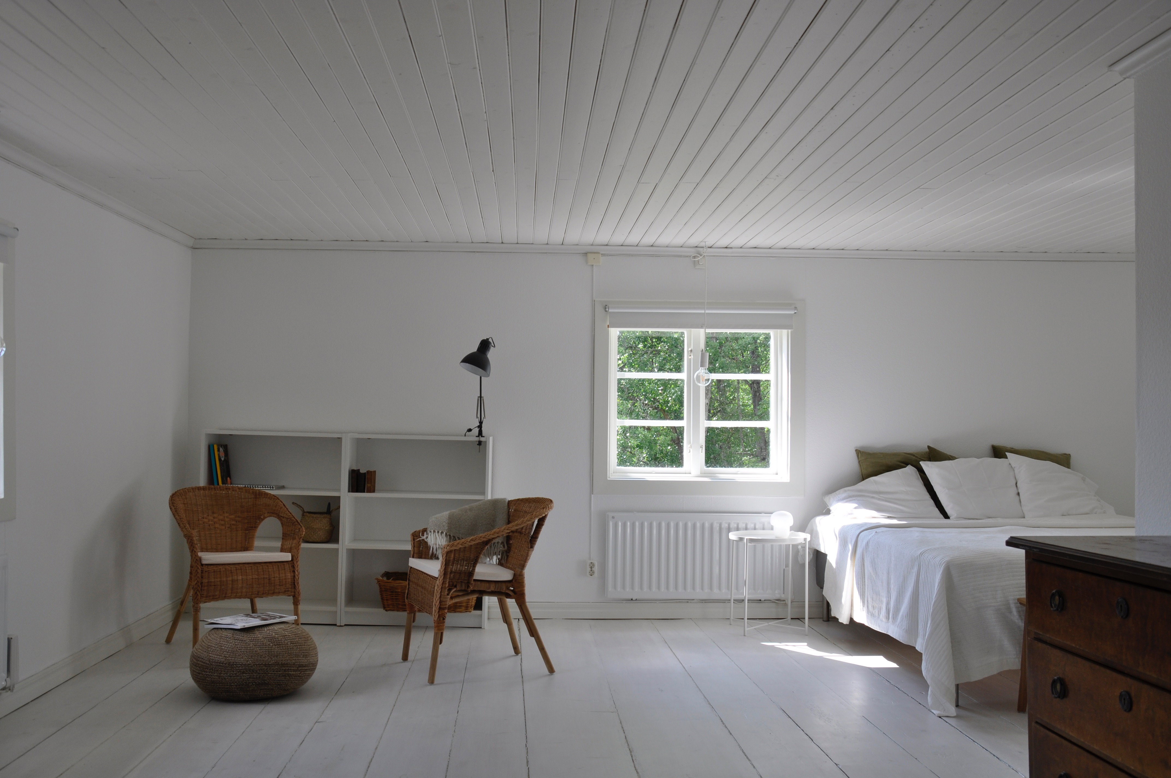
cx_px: 586
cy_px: 389
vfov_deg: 39.9
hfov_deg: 57.3
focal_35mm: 33
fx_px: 1072
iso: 200
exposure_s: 1/80
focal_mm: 22
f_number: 9
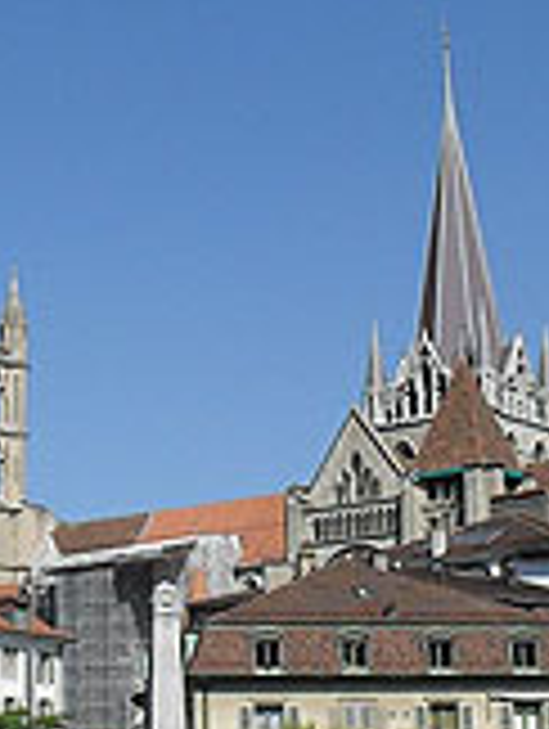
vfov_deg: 20.2
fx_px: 2046
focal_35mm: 97
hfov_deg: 15.3
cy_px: 430
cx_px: 346
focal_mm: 6.3
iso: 100
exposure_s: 1/250
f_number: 8.4
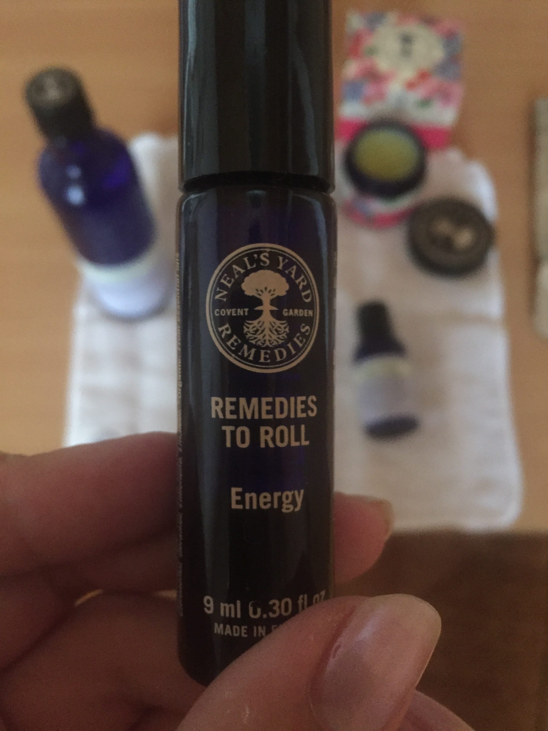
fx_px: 612
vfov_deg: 61.7
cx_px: 274
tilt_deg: -67.2
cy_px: 366
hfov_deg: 48.2
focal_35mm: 29
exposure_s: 1/17
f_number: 2.2
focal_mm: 4.15
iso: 500
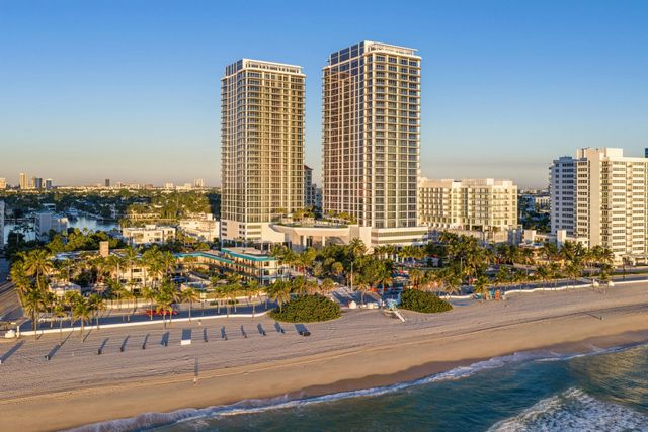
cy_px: 216
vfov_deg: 46.4
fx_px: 504
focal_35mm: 28
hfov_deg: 65.5
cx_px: 324
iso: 100
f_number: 5
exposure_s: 1/60
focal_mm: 14.45
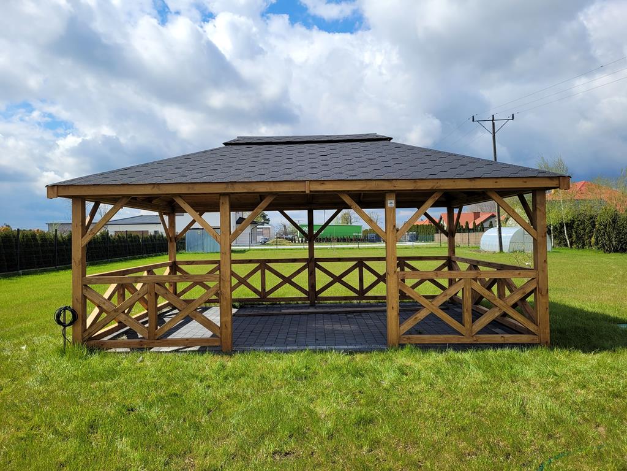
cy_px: 236
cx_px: 314
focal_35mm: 26
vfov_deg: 53.1
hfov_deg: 67.3
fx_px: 471
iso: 40
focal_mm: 5.4
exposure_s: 1/2685
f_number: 1.8
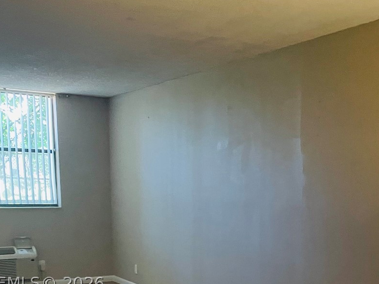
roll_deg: +0.7
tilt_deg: -11.0
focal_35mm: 53
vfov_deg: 26.1
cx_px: 252
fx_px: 580
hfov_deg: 35.8
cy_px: 283
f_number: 1.6
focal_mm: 4.2
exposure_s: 1/60
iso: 400
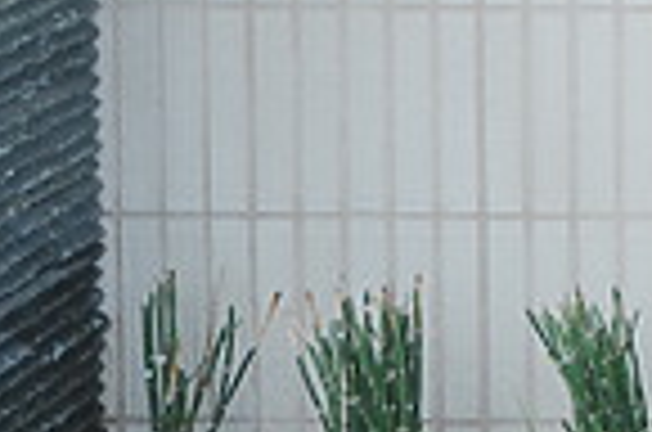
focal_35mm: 178
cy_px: -410
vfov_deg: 7.4
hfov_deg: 9.9
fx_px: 3217
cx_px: 1664
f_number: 4
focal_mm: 33
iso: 125
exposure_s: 1/40
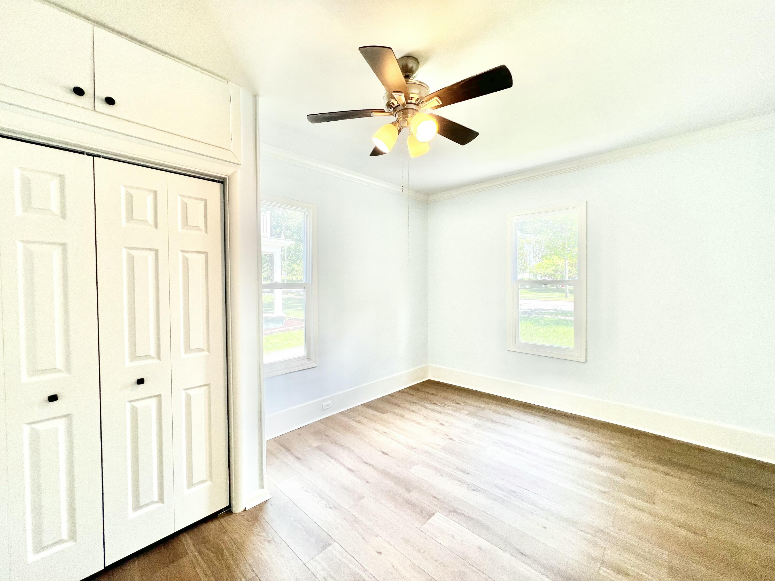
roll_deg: +0.8
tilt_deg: -2.0
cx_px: 388
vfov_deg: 89.9
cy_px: 290
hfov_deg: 106.2
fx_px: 291
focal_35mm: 13
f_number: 1.8
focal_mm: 1.57
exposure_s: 1/120
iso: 50
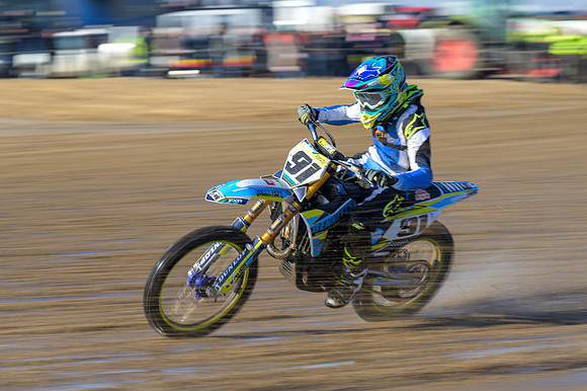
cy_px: 196
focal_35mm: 210
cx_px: 294
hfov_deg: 9.8
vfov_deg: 6.5
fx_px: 3422
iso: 64
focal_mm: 140
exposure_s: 1/100
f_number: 8
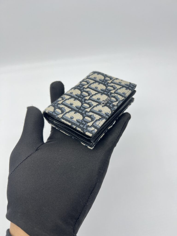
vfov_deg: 67.3
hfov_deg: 53.1
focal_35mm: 26
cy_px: 118
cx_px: 88
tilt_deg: -45.6
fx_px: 177
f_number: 1.5
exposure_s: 1/100
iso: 40
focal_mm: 5.7
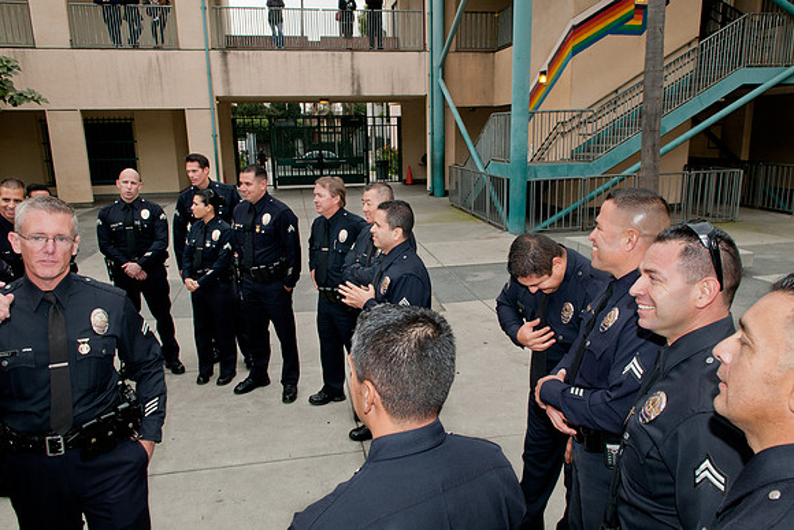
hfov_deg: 70.4
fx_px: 563
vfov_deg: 50.4
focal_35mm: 26
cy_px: 265
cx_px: 397
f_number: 6.3
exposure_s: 1/250
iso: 640
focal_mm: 17
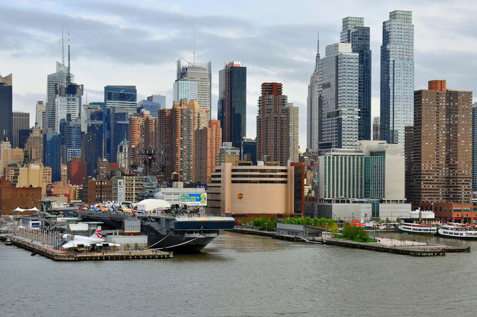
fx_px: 992
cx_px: 293
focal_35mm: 75
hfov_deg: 27.0
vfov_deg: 18.1
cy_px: 153
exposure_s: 1/1000
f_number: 6.3
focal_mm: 40
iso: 200
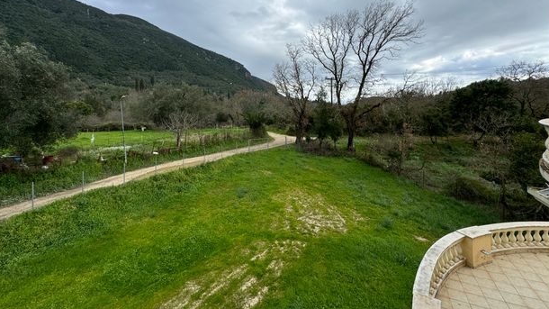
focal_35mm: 16
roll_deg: +3.0
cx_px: 269
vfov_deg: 65.6
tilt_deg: +0.5
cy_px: 108
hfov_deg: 99.4
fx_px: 233
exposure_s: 1/756
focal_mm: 2.22
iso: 50
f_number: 2.2
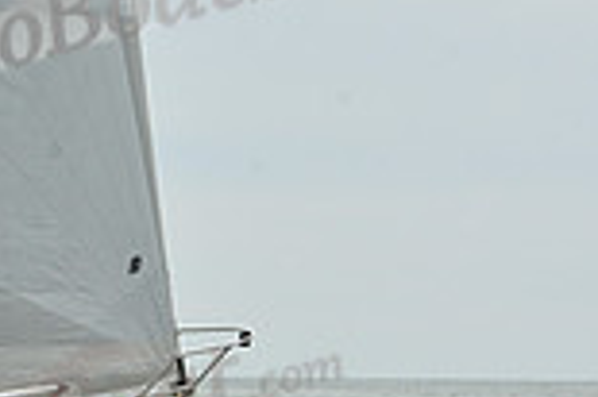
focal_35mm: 337
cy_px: 276
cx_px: -397
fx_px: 5592
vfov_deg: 4.1
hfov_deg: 6.0
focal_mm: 90
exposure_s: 1/800
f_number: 13
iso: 320
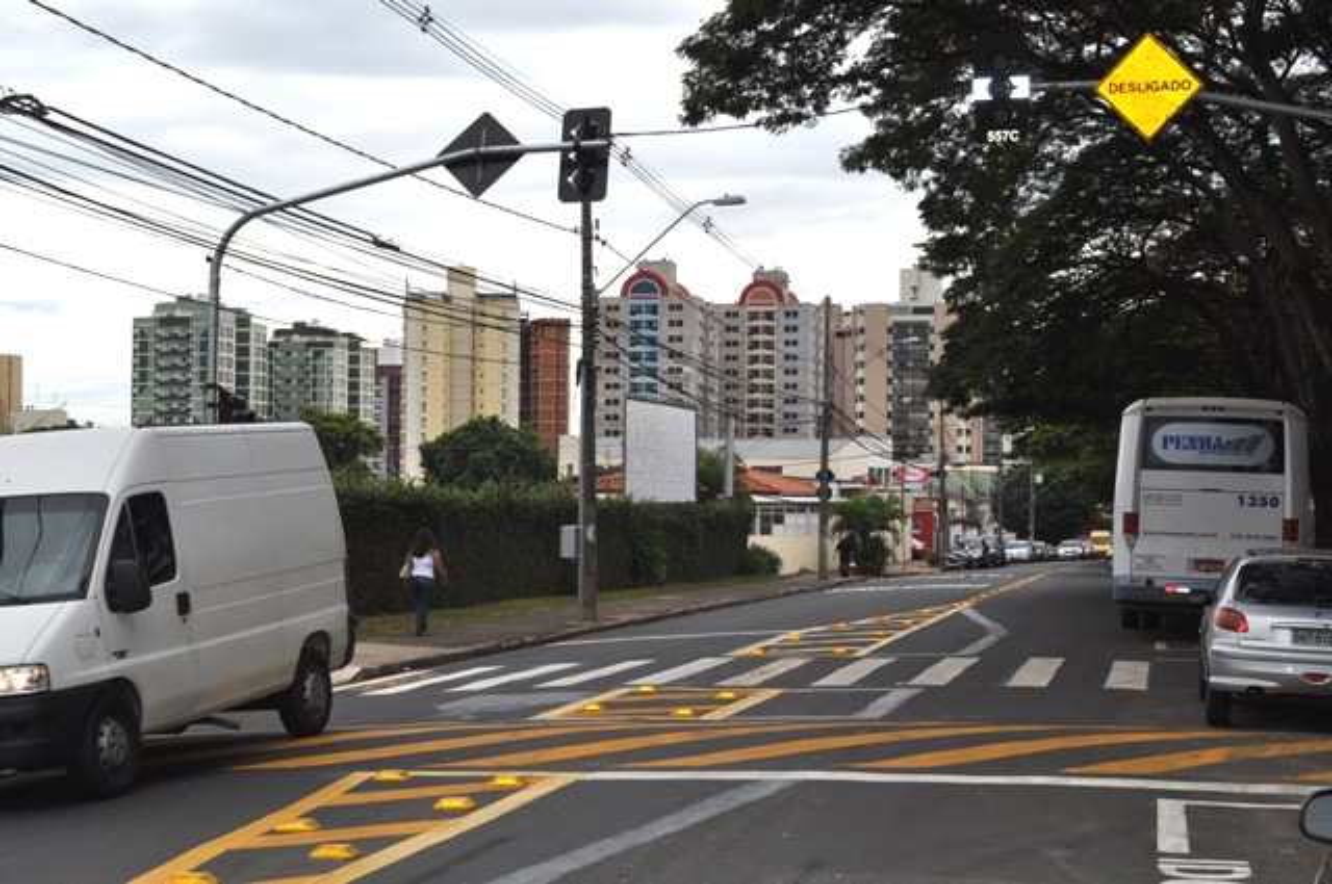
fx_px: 1940
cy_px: 442
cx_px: 666
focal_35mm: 52
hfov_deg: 37.9
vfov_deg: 25.7
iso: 200
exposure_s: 1/200
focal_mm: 35
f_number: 10
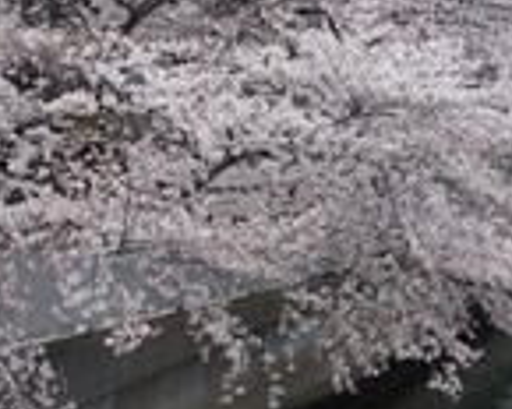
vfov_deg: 16.8
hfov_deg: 20.9
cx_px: 325
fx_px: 1386
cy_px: 160
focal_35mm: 91
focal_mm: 21
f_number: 6.3
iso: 200
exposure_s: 1/160
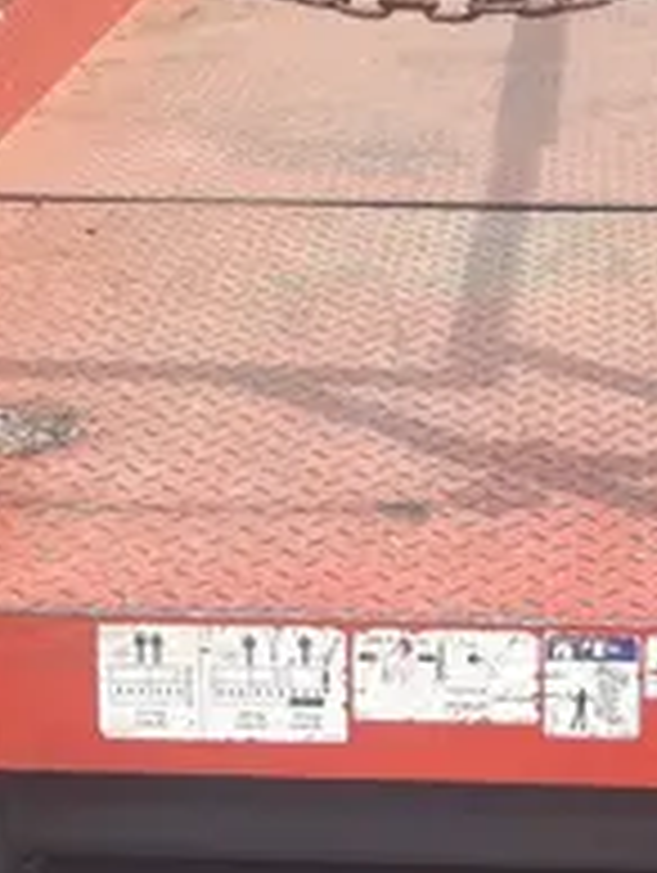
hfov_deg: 15.1
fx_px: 2475
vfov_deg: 19.6
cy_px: 52
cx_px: 500
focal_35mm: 98
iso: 50
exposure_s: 1/1721
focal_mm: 5.96
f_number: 1.6
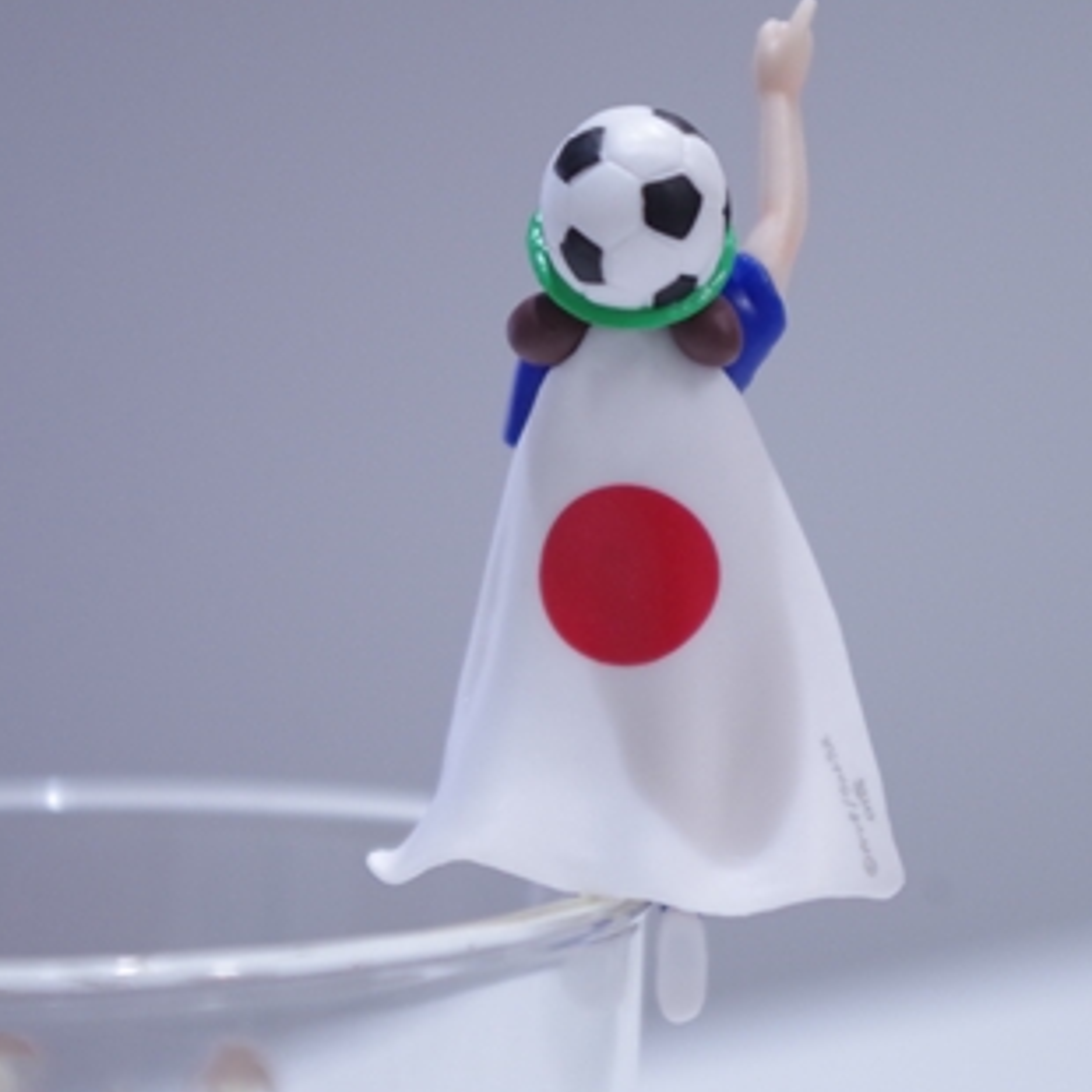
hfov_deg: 17.2
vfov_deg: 17.2
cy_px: 535
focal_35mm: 101
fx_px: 3605
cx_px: 657
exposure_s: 1/50
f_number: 5.6
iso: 1600
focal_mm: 50
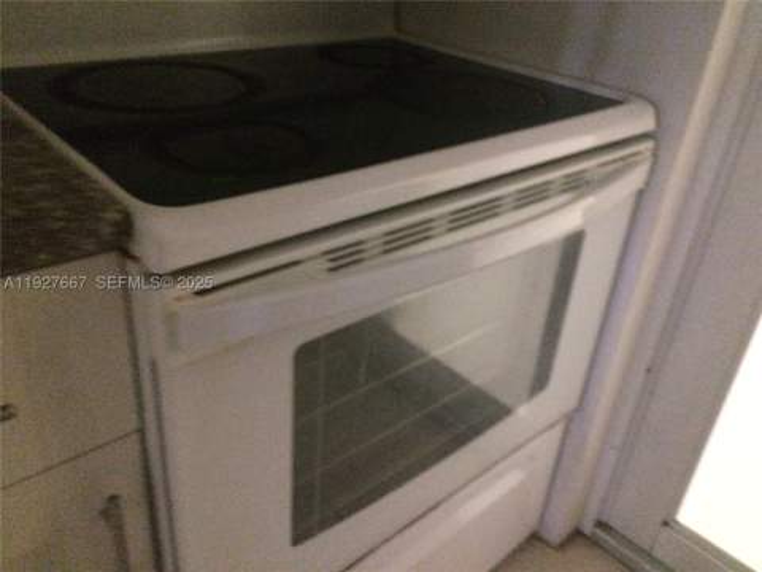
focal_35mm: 29
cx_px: 381
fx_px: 638
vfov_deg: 48.2
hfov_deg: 61.7
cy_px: 286
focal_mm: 4.15
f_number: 2.2
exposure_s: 1/15
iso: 1000
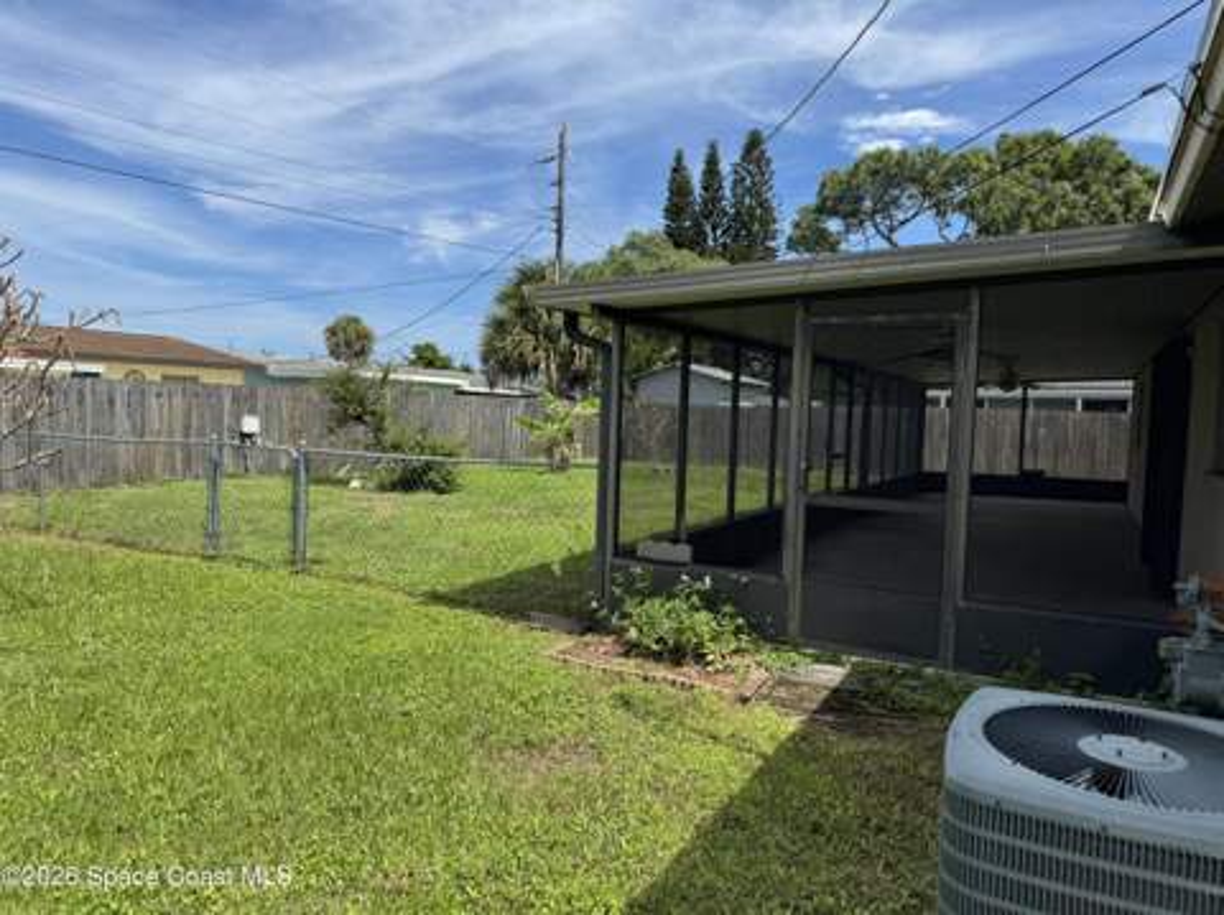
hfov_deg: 71.7
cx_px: 612
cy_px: 458
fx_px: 848
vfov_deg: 56.7
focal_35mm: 24
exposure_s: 1/4950
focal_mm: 6.76
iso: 80
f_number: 1.78
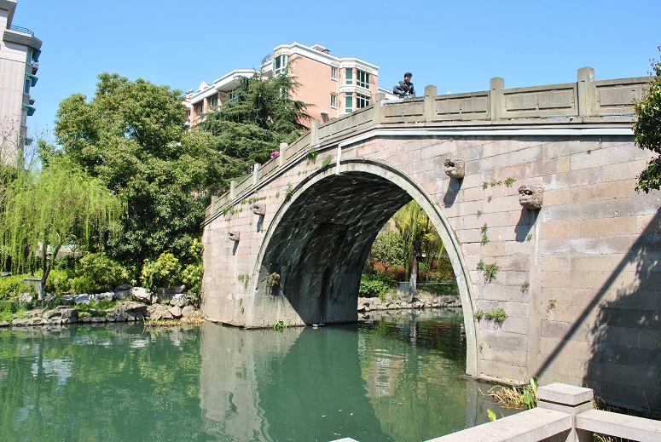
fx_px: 496
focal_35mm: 27
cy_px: 221
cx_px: 330
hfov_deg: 67.3
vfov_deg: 48.1
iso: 200
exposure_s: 1/200
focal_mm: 18
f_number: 10
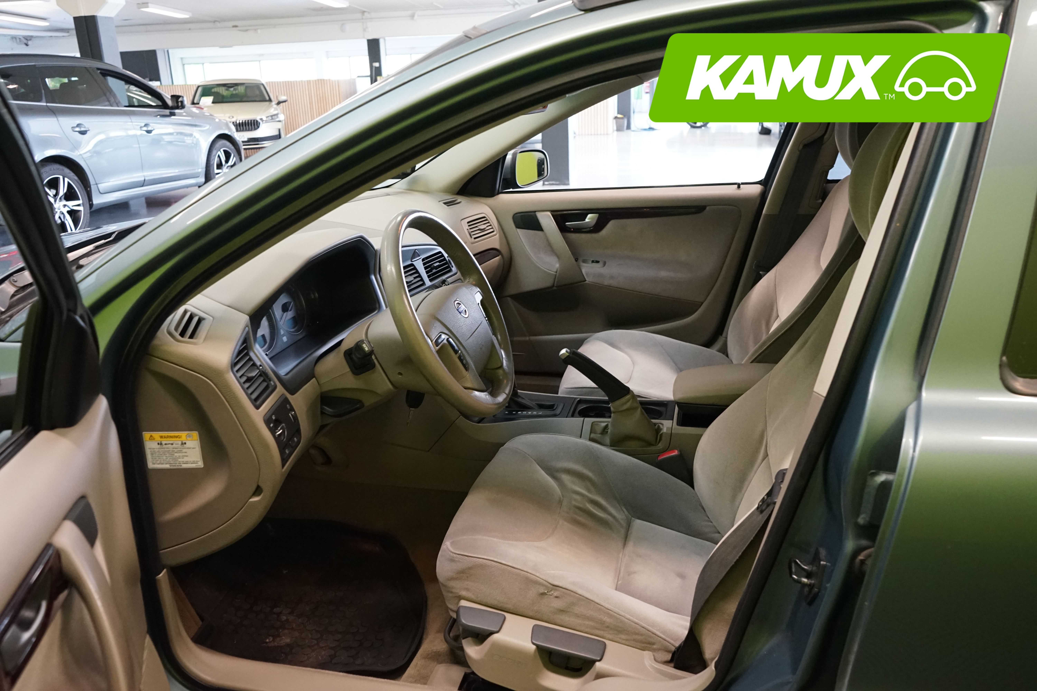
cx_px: 518
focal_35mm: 28
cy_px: 346
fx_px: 806
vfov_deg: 46.4
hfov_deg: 65.5
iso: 4000
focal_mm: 28
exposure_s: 1/30
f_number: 6.3
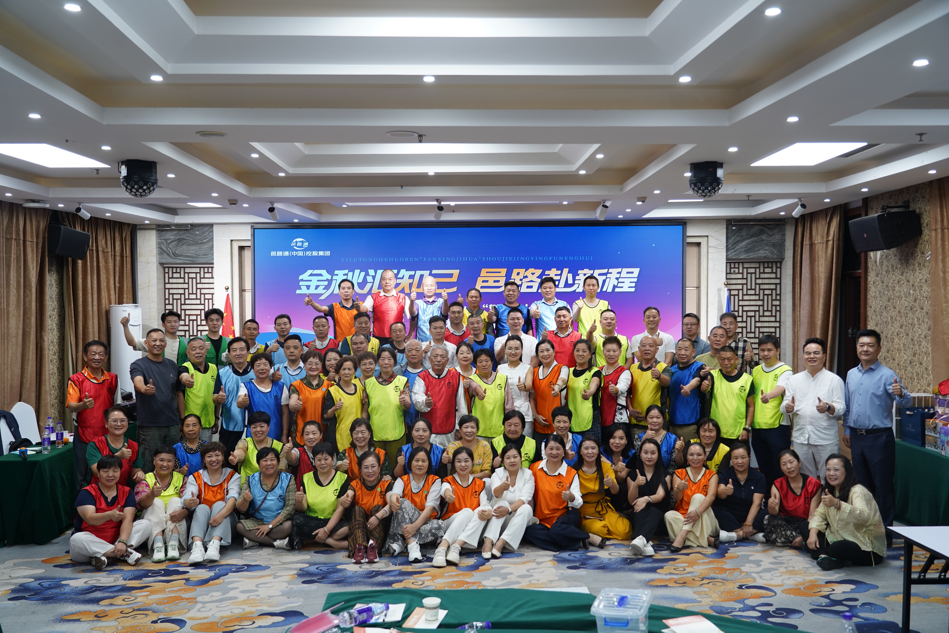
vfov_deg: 41.1
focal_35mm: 32
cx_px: 474
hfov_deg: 58.7
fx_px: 843
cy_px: 316
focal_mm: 32
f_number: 4
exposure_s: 1/40
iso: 250
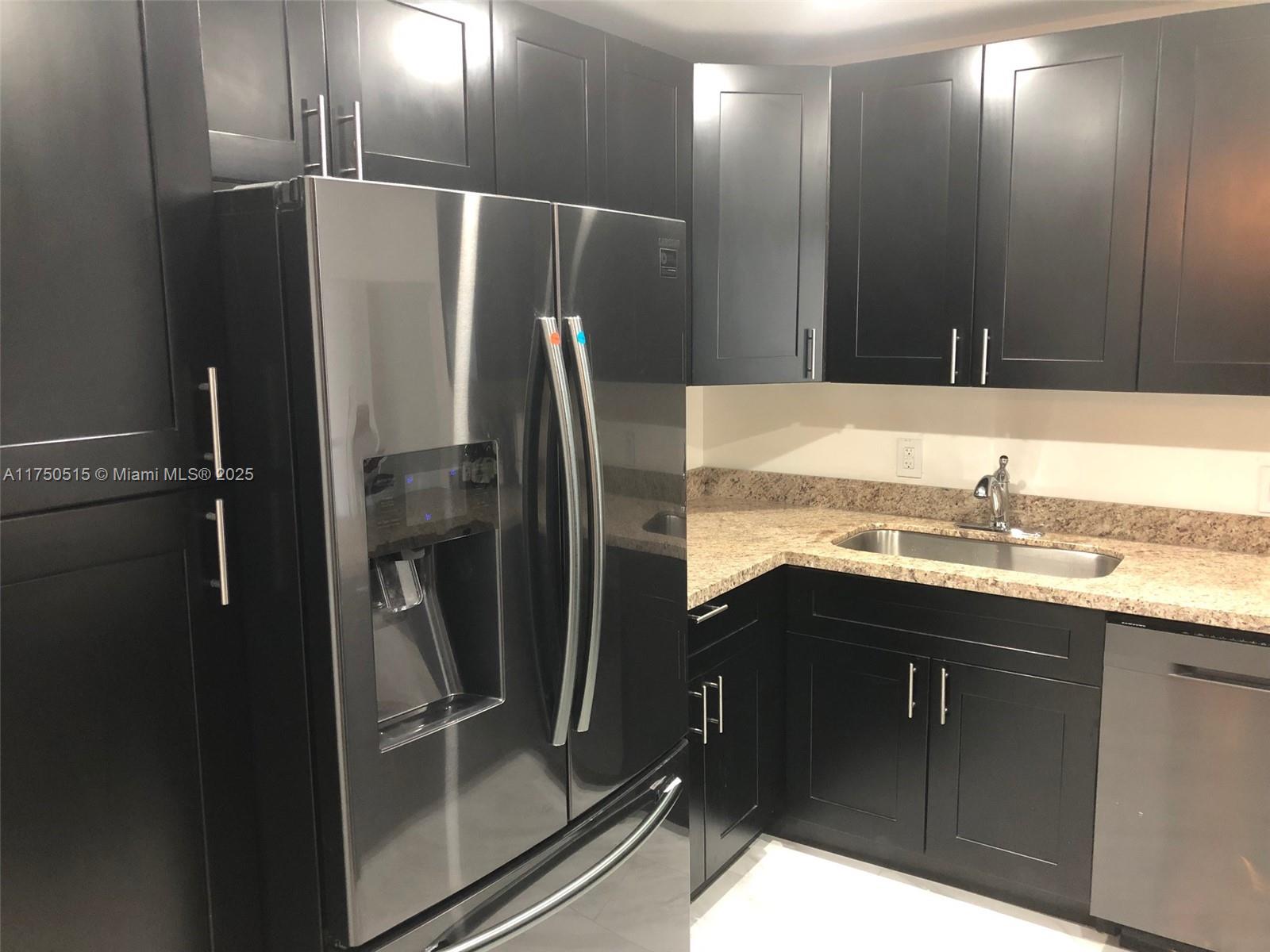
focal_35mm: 28
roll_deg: +1.5
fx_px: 1027
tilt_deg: -9.3
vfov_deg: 49.7
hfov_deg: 63.4
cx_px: 635
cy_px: 476
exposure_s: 1/15
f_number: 1.8
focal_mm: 3.99
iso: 100
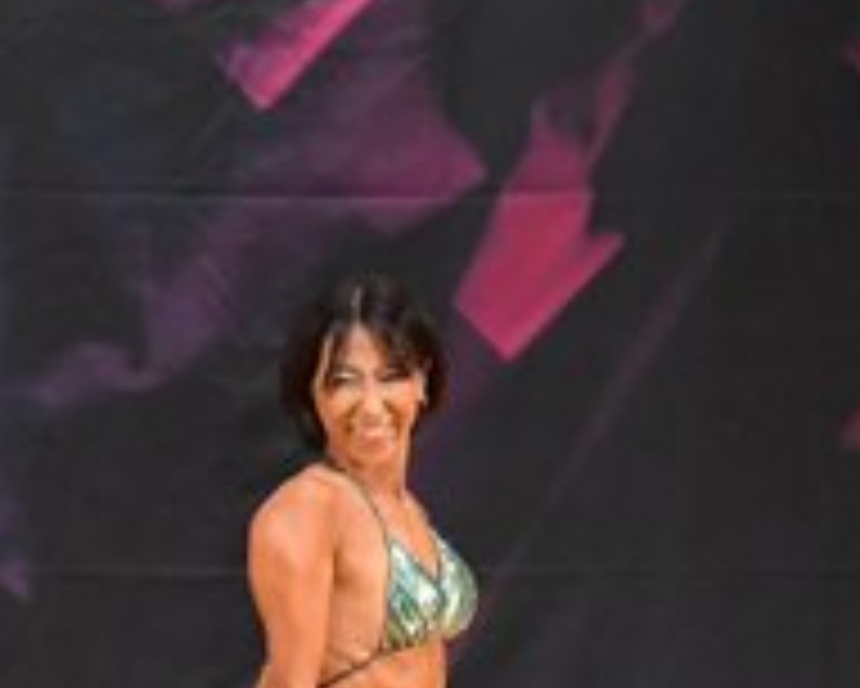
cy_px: 818
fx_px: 16858
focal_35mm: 662
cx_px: -101
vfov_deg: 2.3
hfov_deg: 2.9
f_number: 5.6
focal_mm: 116
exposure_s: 1/400
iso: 5600
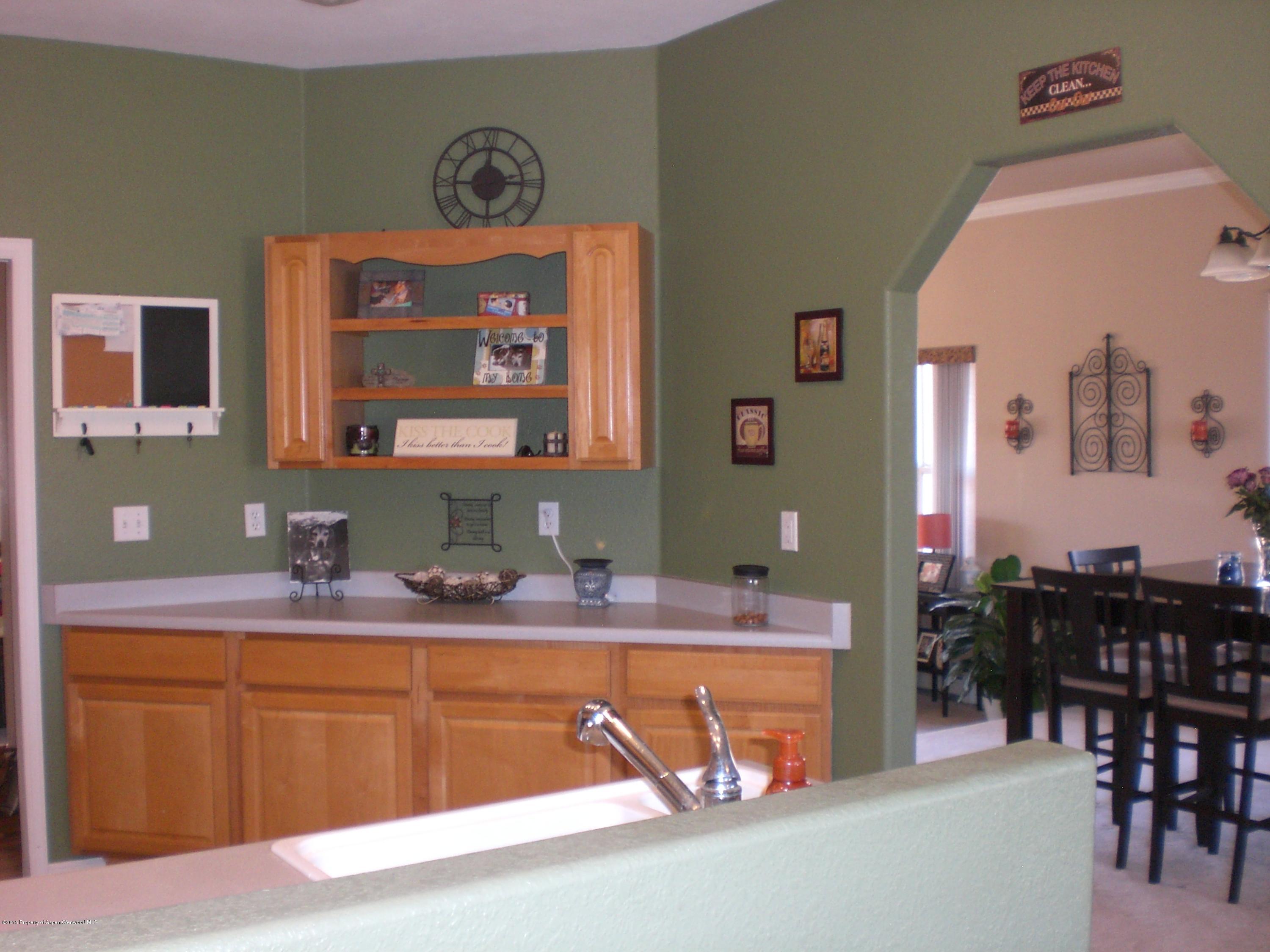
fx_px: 1394
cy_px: 476
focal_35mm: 38
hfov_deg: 49.0
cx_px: 635
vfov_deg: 37.7
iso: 200
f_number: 3.1
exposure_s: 1/60
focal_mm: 6.3
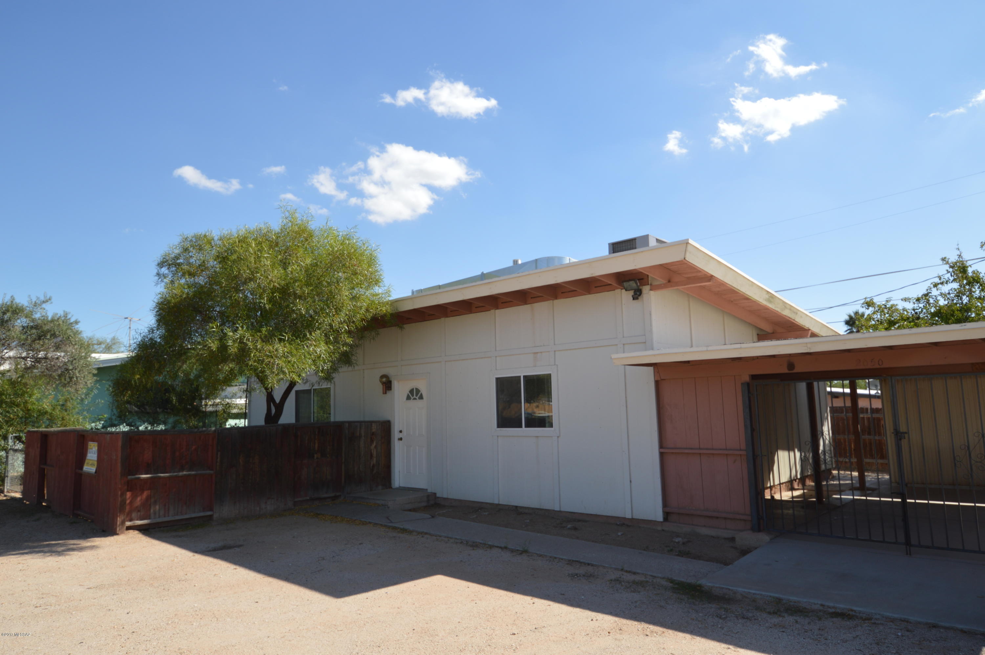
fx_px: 615
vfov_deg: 56.0
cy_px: 328
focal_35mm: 22
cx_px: 492
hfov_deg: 77.4
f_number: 8
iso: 100
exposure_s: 1/200
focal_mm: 15
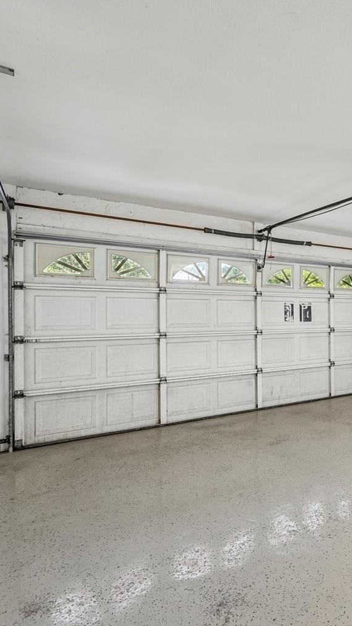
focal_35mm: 23
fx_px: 382
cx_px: 394
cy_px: 320
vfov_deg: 78.7
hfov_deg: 39.6
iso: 400
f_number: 8
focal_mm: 14
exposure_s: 1/30
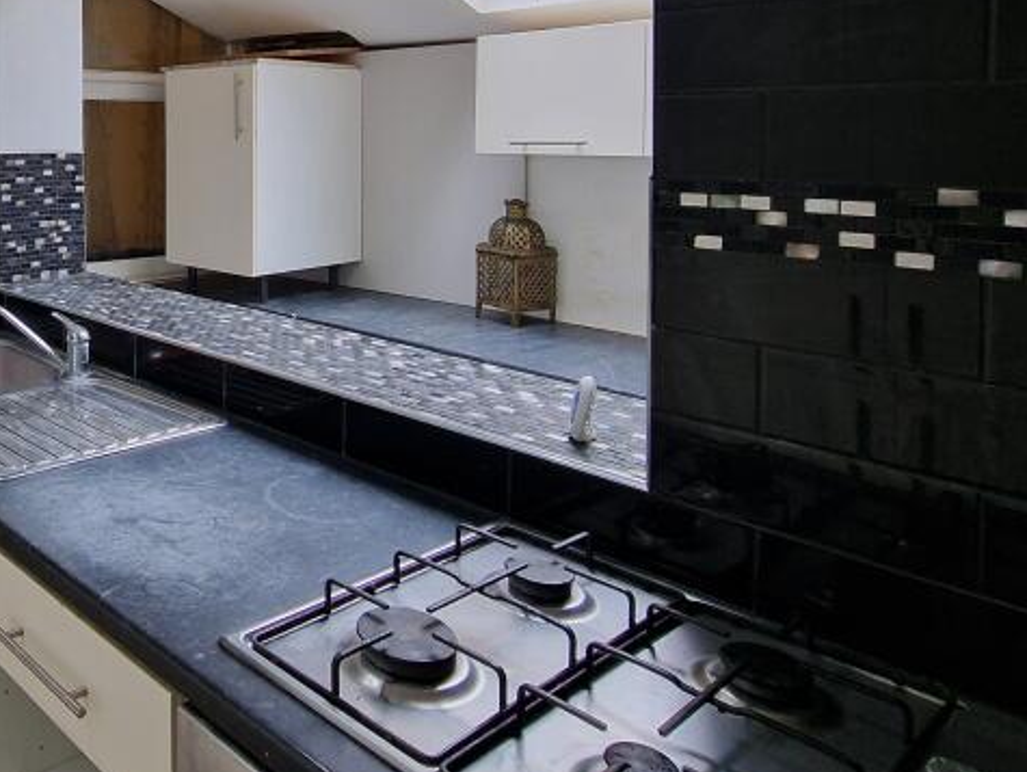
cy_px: 147
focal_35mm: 28
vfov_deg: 47.0
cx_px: 130
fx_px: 831
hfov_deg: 56.1
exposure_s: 1/50
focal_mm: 2.2
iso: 125
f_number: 2.2
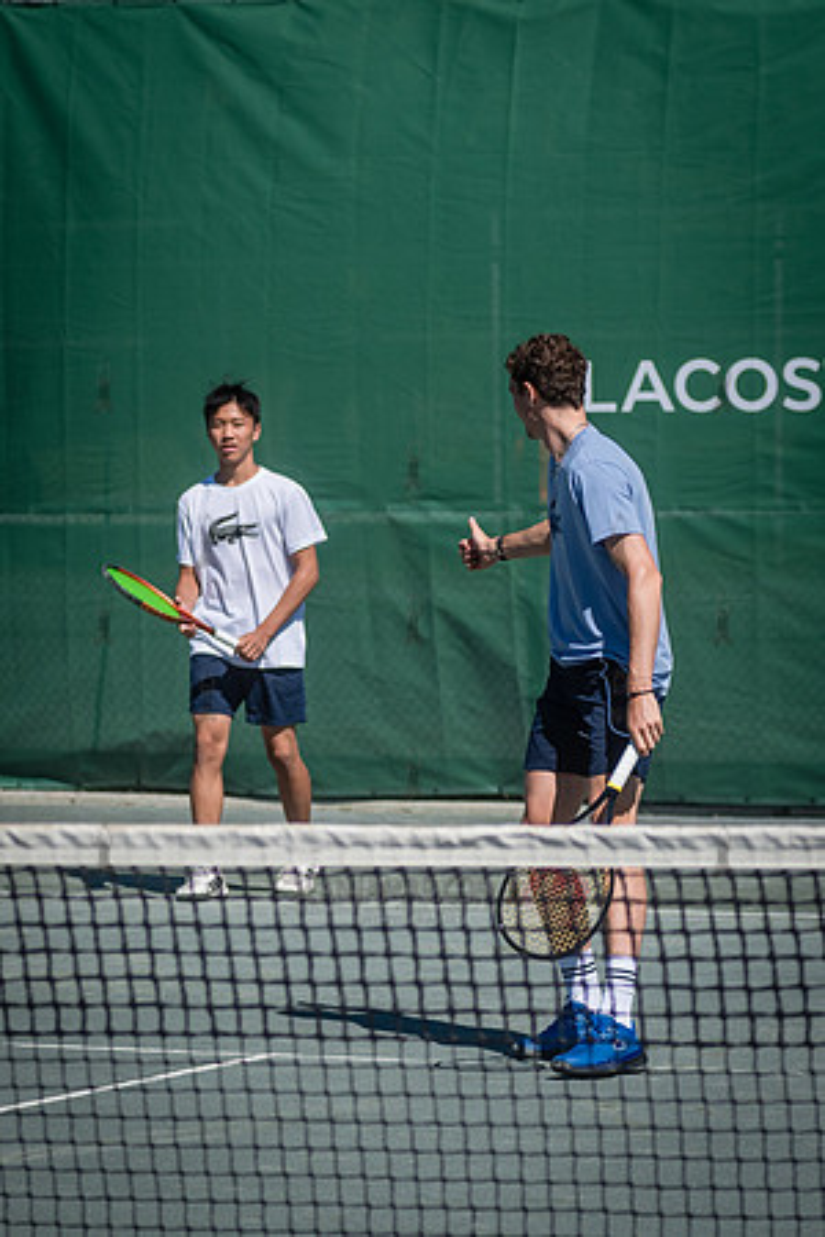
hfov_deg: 7.2
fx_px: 6557
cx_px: 229
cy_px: 607
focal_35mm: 191
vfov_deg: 10.8
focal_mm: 105
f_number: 4
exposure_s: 1/4000
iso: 200
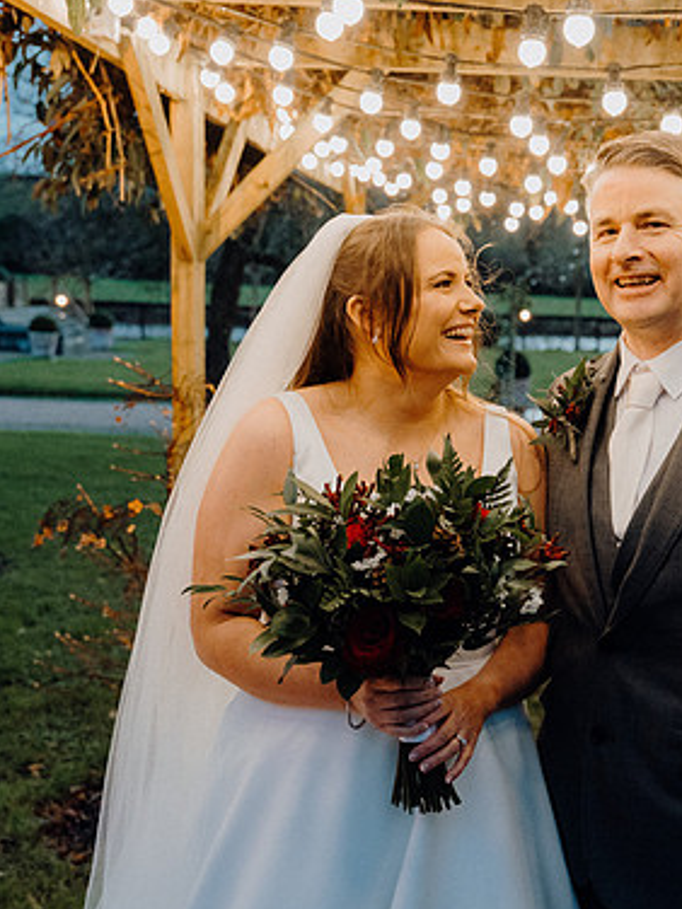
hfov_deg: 28.9
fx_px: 1287
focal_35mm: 49
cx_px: 559
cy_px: 456
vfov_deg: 38.9
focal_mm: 33
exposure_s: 1/160
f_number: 3.5
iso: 5000
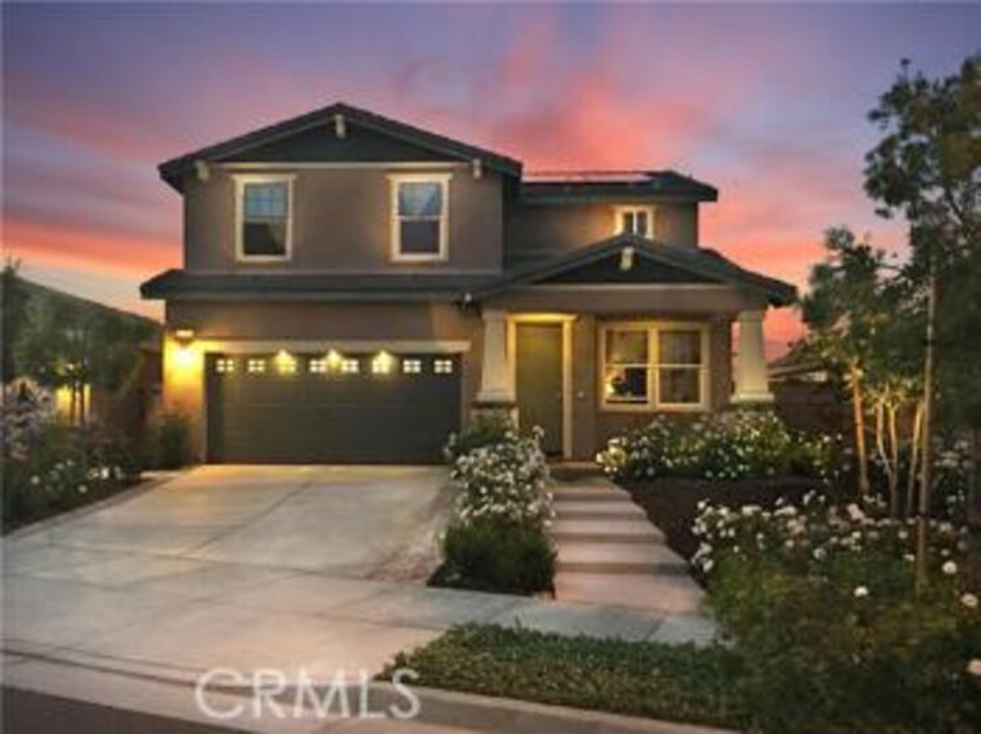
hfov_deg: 61.7
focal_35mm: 29
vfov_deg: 48.2
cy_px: 367
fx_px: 821
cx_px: 490
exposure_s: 1/8
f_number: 2.2
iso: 100
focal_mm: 4.15
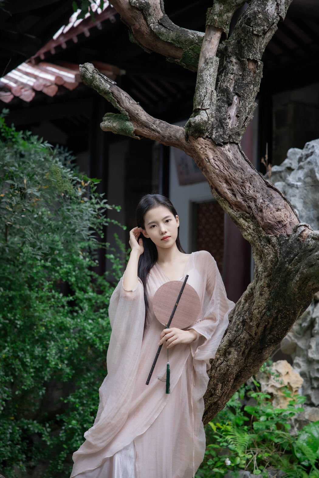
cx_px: 160
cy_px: 239
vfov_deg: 28.8
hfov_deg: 19.5
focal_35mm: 70
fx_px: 930
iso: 200
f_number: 2.8
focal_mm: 70
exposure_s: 1/200
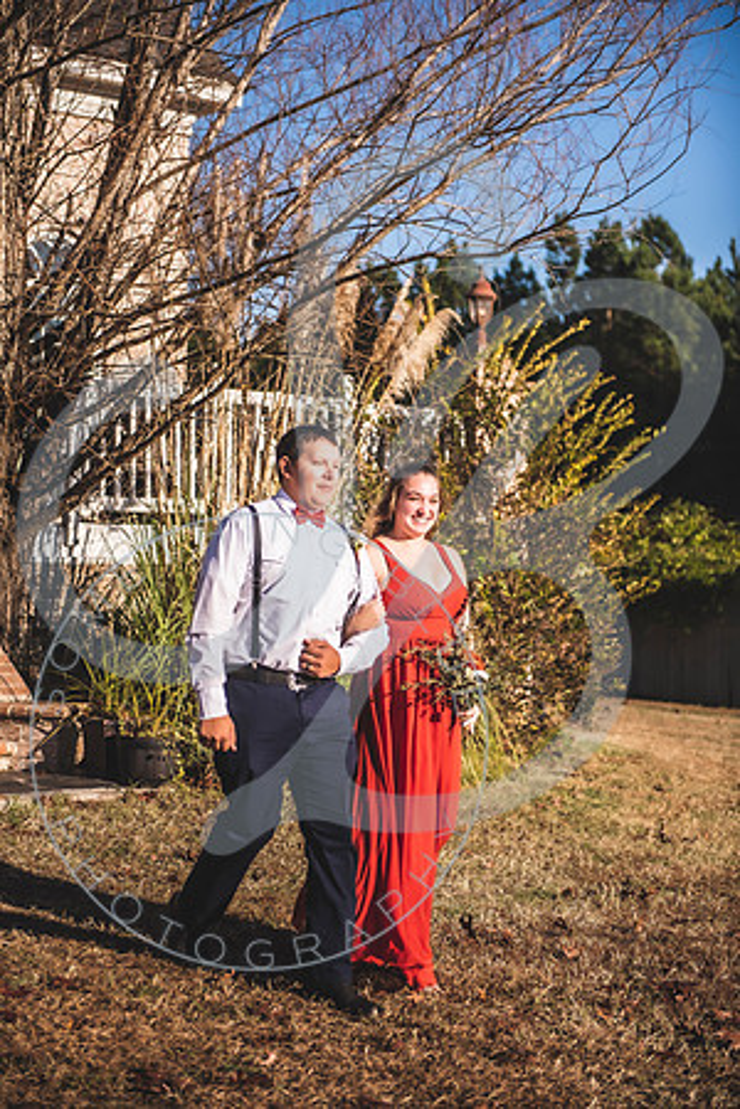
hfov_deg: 19.5
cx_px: 370
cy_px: 554
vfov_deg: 28.8
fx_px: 2158
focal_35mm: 70
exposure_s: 1/4000
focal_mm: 70
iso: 100
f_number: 2.8
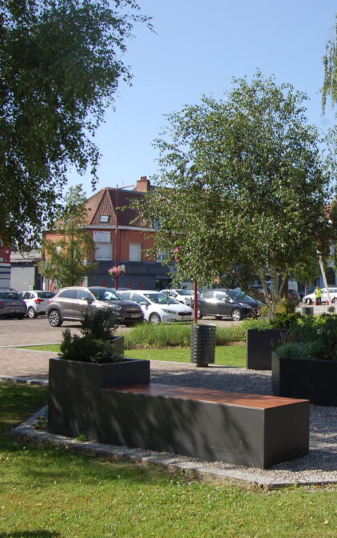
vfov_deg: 39.6
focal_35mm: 51
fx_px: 749
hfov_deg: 23.3
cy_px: 269
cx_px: 398
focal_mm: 22
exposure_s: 1/250
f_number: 8
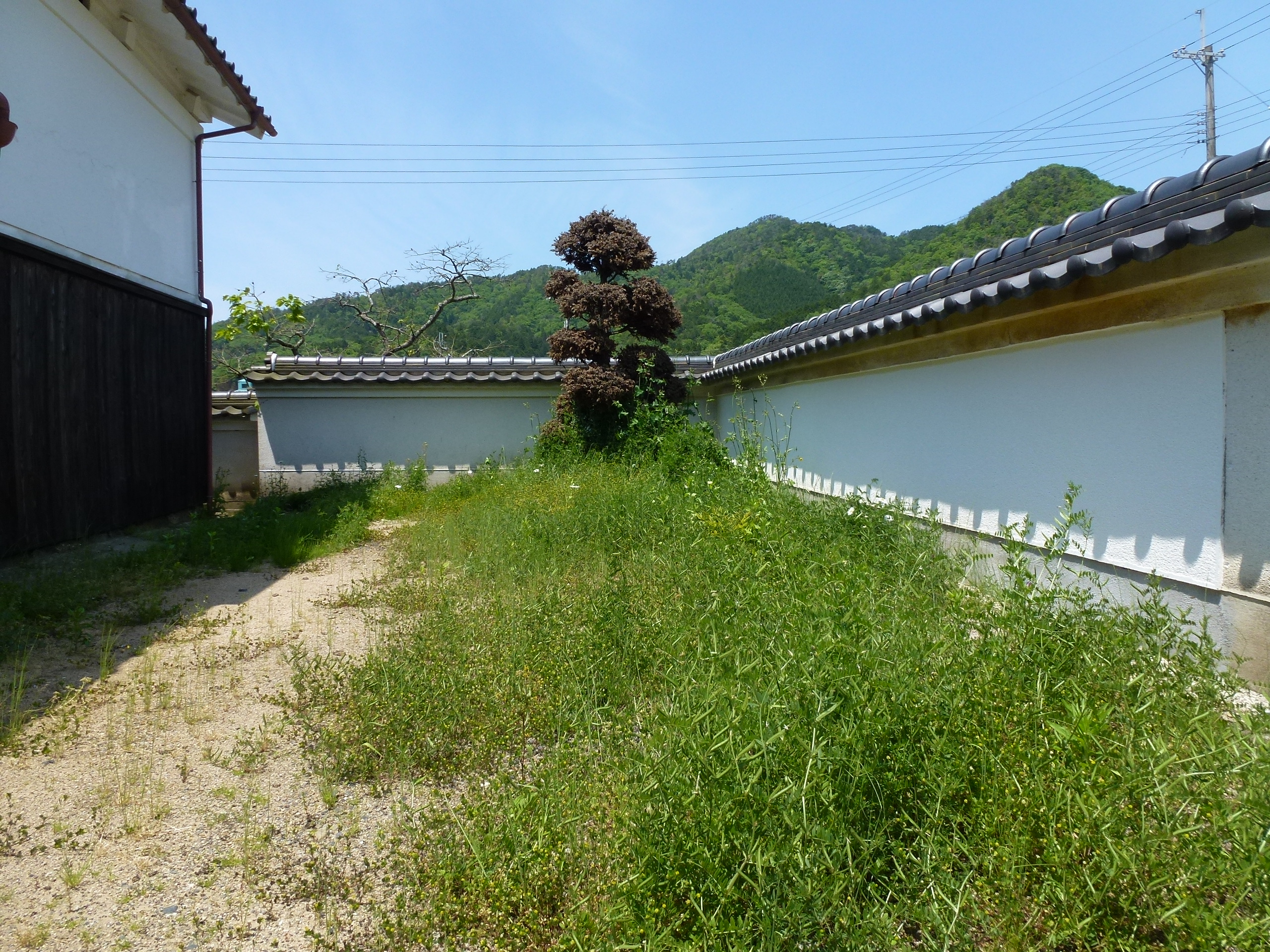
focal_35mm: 24
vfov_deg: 56.8
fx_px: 881
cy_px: 476
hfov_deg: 71.6
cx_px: 635
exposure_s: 1/640
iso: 100
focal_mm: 4.3
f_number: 4
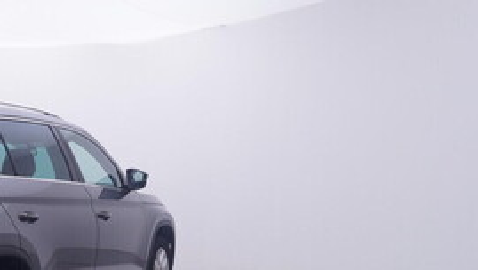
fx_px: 610
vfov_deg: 24.6
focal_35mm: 48
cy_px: 212
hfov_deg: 38.2
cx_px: 3
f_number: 5
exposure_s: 1/80
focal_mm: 15
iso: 200
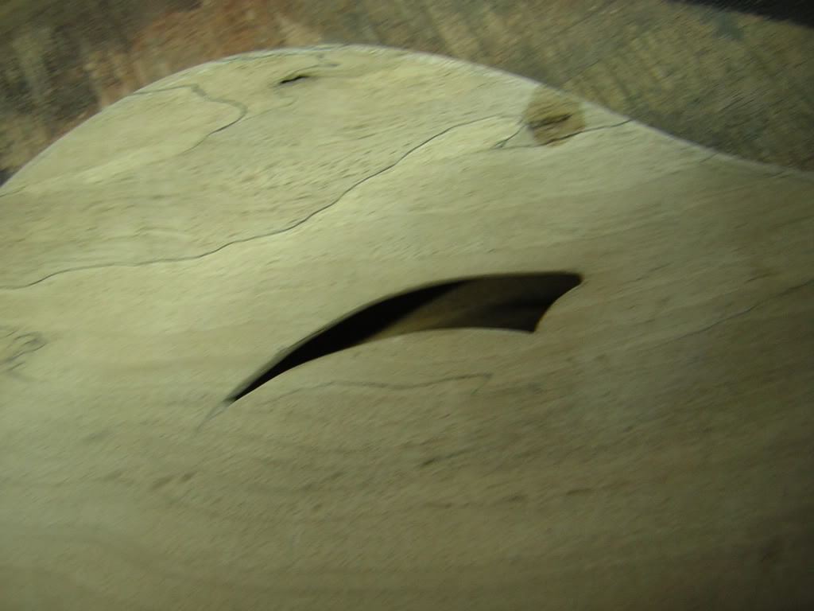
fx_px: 847
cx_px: 407
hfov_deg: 51.4
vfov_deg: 39.7
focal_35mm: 36
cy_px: 306
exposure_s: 1/11
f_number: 2.6
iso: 50
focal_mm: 4.7
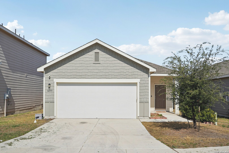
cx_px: 114
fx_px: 213
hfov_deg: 56.5
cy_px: 76
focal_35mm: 34
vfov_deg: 39.4
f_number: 8
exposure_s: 1/800
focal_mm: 33.5
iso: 100
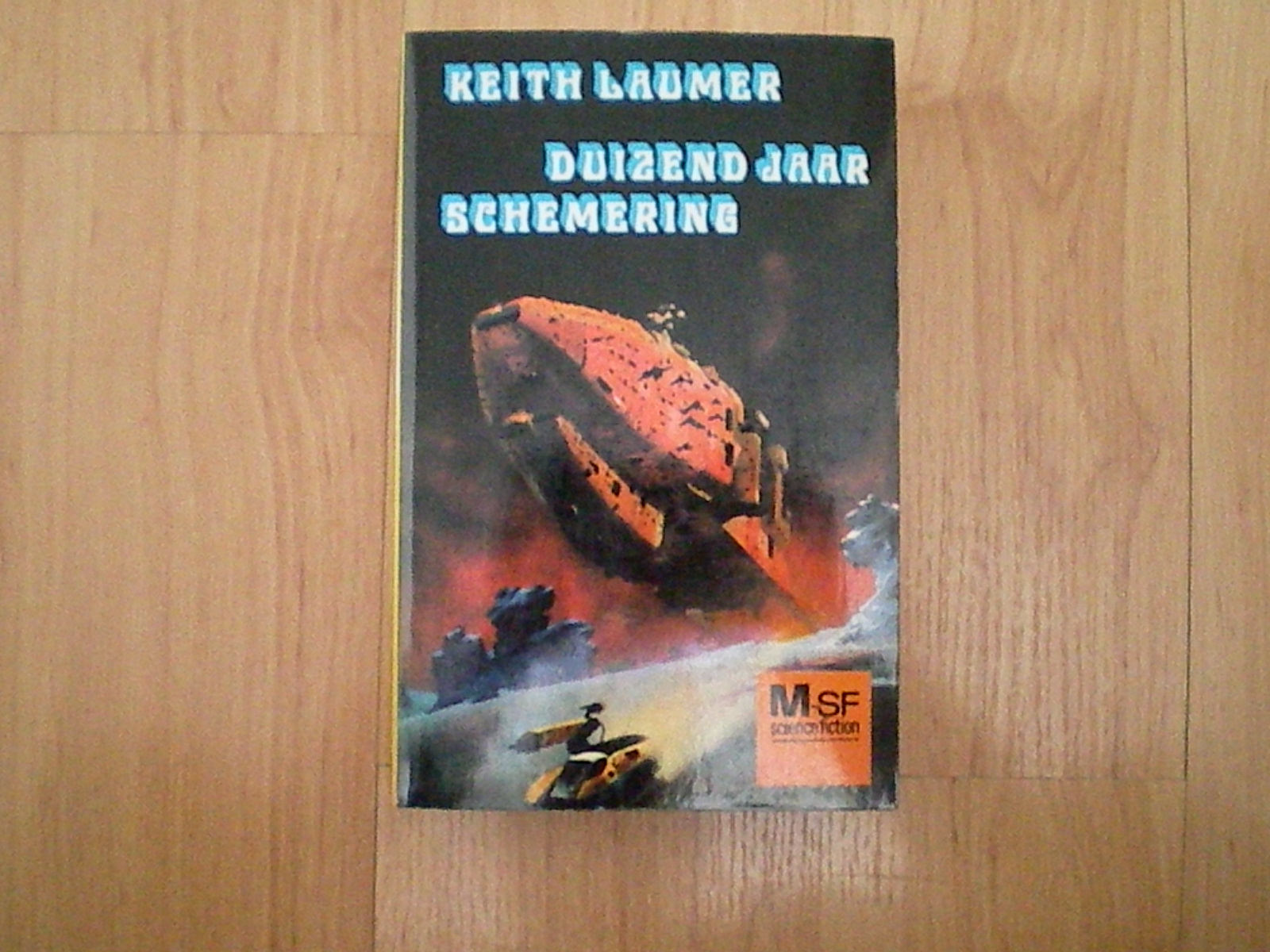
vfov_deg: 37.7
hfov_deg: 49.0
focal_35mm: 38
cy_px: 476
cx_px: 635
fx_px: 1394
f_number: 3.1
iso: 1548
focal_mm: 6.3
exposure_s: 1/100
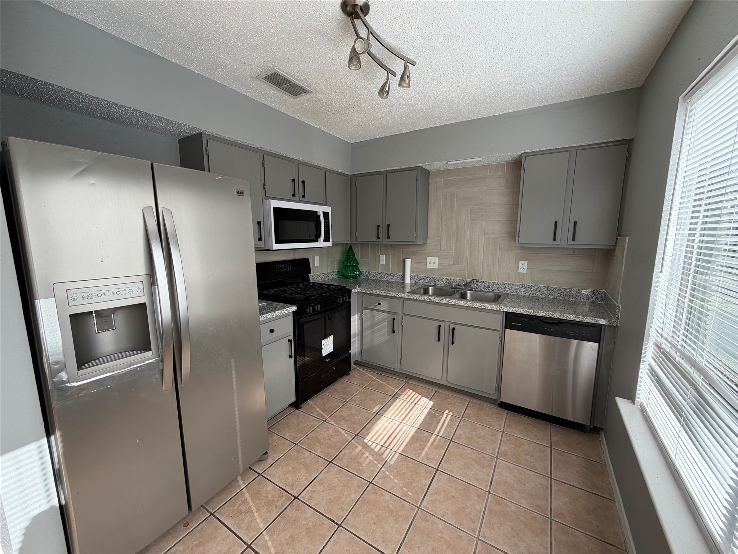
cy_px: 277
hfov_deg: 102.1
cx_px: 369
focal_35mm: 14
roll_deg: +0.4
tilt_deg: -8.0
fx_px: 298
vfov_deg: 85.7
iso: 50
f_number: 2.2
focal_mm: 2.22
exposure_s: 1/333
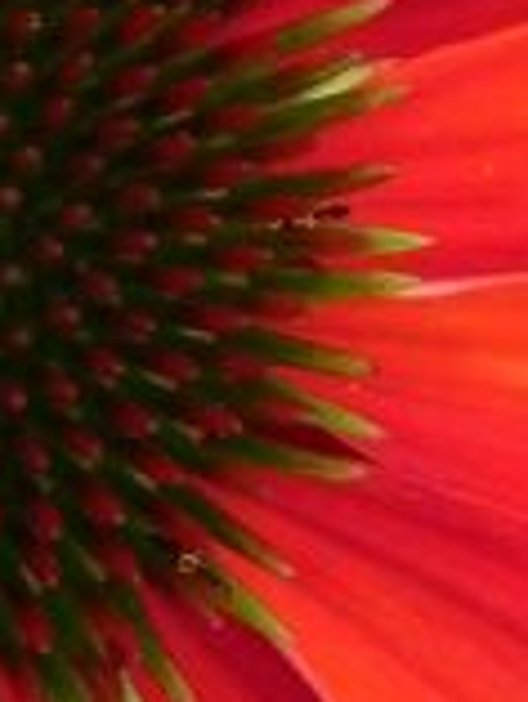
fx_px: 19071
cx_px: -242
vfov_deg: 2.1
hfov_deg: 1.6
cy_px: 152
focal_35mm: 939
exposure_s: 1/320
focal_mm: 32.7
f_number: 5
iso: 160
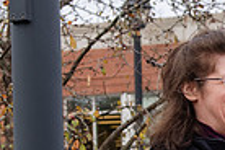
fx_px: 1106
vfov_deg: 7.7
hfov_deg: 10.9
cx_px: 406
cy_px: 170
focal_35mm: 177
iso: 400
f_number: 5
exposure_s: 1/320
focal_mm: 42
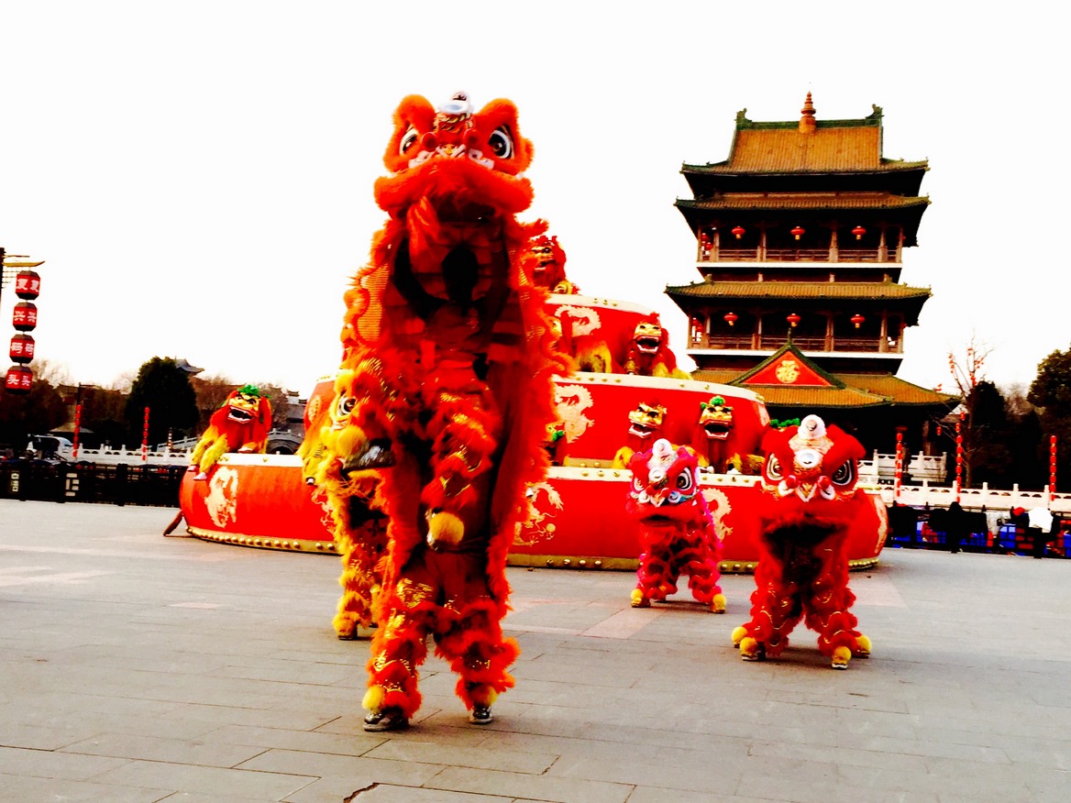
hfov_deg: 61.7
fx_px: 897
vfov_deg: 48.2
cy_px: 402
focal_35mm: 29
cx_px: 536
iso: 32
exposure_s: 1/187
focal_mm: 4.15
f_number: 2.2
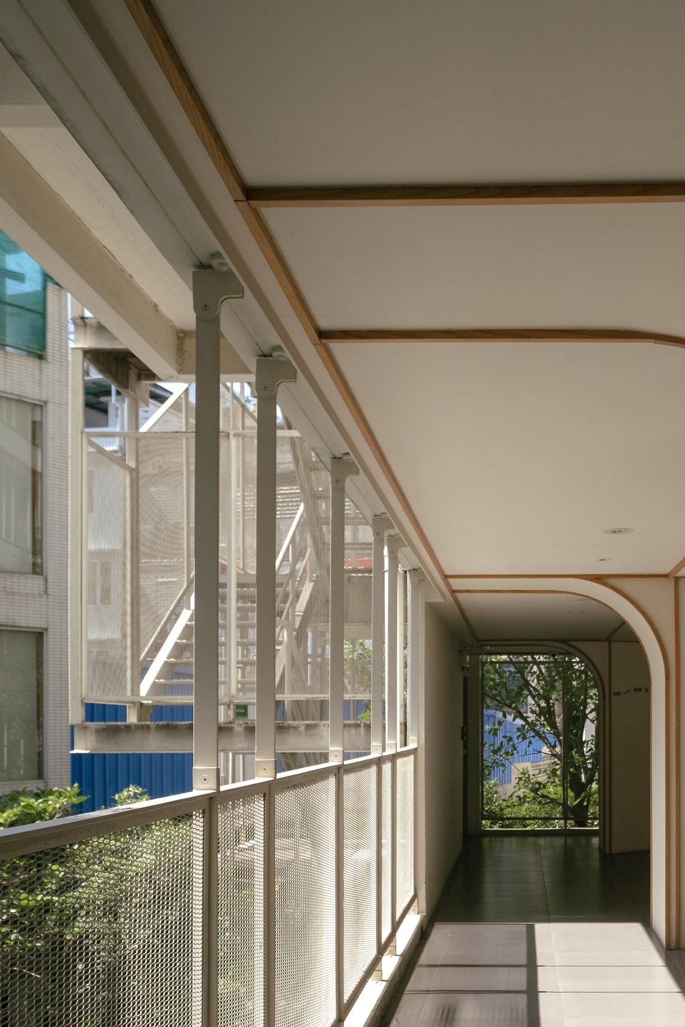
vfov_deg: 57.0
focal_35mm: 31
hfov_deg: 40.7
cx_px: 539
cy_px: 781
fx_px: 885
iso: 160
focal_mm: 12
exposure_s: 1/1000
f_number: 4
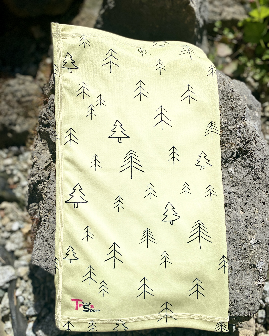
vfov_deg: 60.4
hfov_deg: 50.0
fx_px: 289
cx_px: 141
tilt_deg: -66.1
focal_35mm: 29
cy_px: 172
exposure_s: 1/8850
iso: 32
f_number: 1.8
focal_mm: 4.25
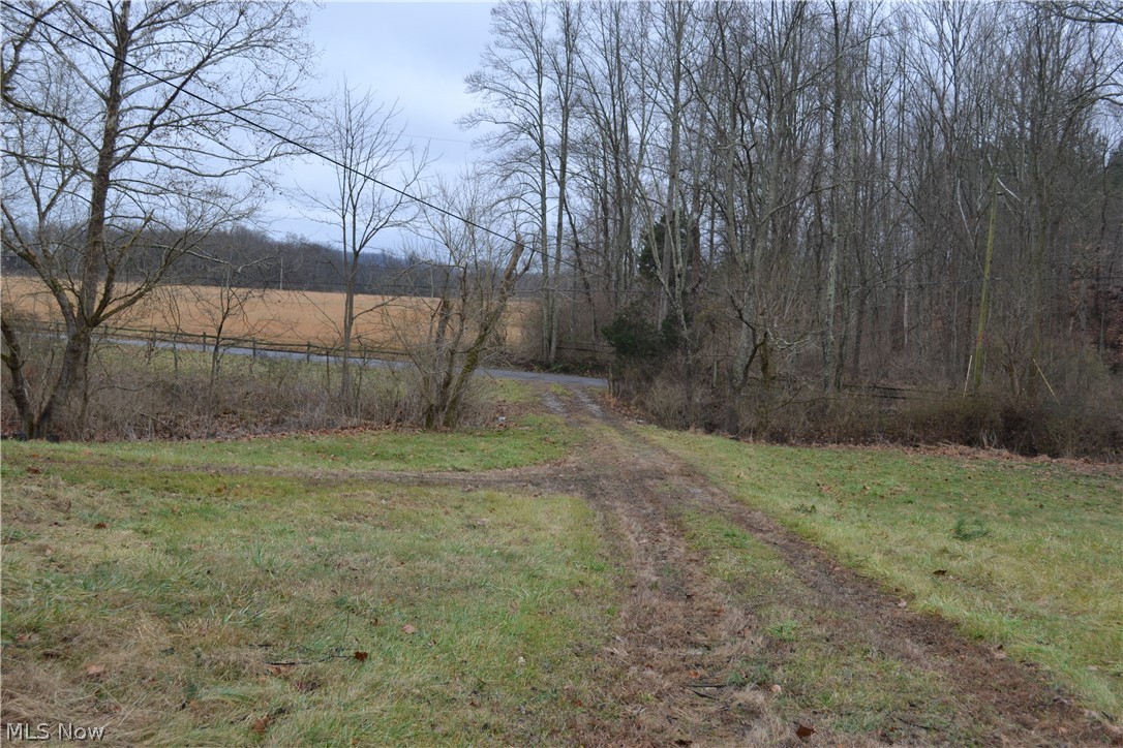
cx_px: 562
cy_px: 374
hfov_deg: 49.6
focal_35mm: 39
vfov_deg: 34.2
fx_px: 1216
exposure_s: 1/125
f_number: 5.6
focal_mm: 26
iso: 320
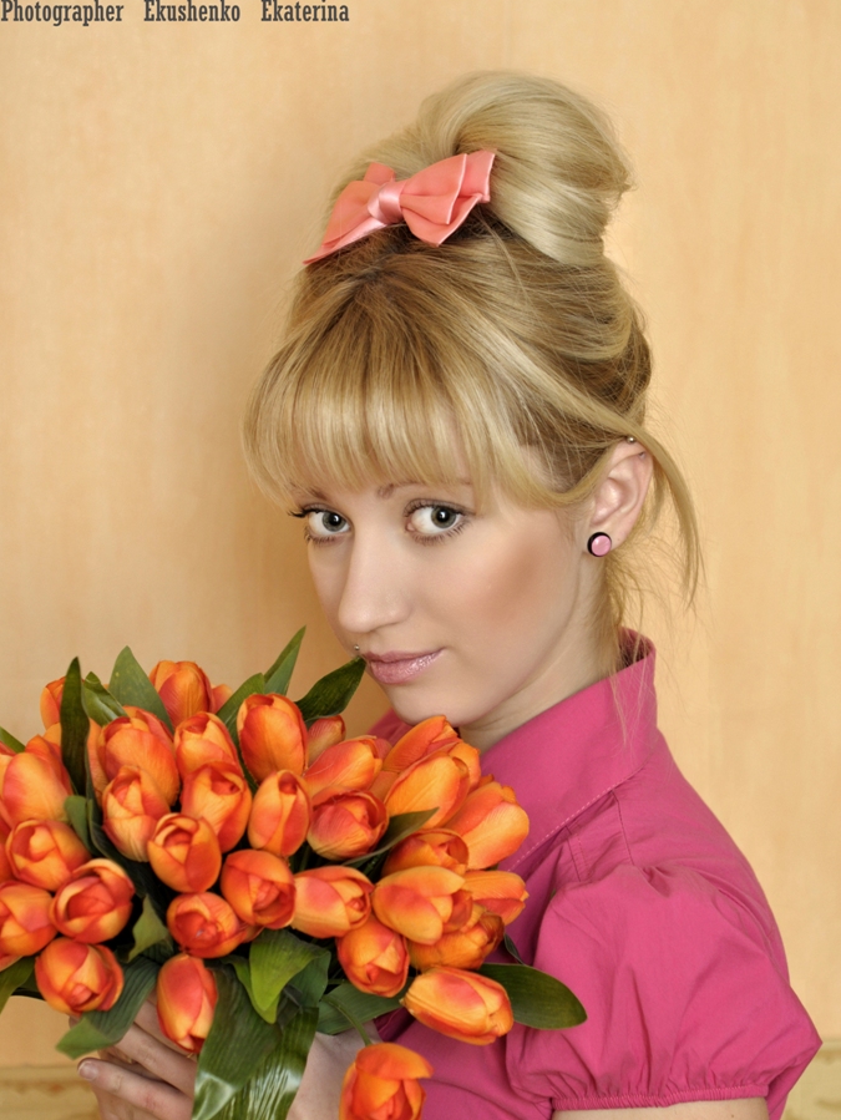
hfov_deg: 18.0
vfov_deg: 23.8
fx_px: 2654
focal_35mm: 82
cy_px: 637
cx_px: 419
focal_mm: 50
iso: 200
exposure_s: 1/200
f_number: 3.2
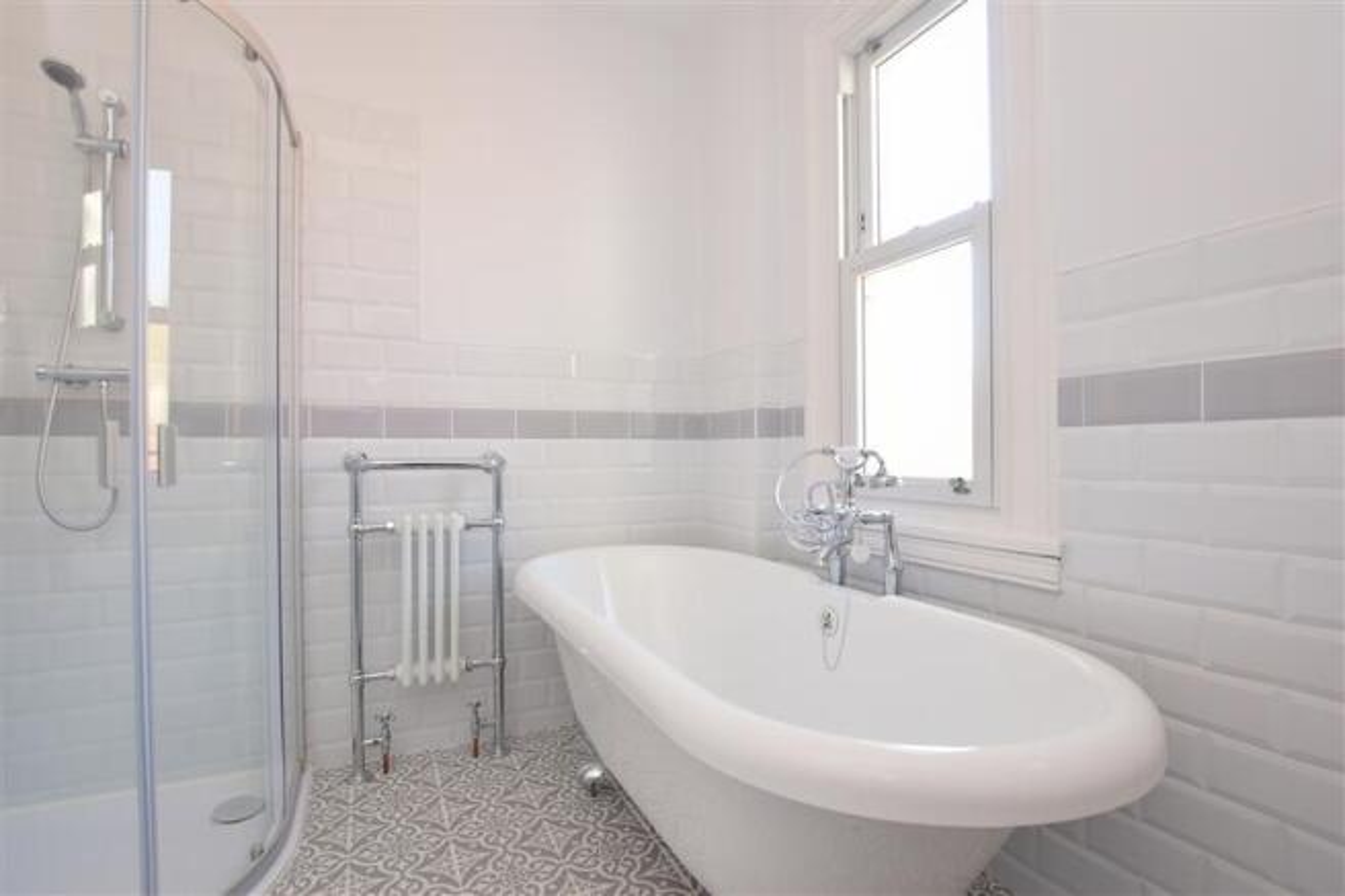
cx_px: 672
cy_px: 448
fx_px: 560
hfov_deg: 100.4
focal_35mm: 15
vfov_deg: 77.3
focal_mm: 10
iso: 400
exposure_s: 1/50
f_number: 5.6
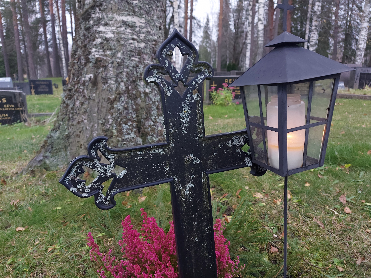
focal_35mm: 24
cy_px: 139
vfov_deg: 56.8
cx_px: 186
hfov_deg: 71.6
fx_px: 257
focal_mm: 5.23
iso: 160
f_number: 1.8
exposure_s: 1/50
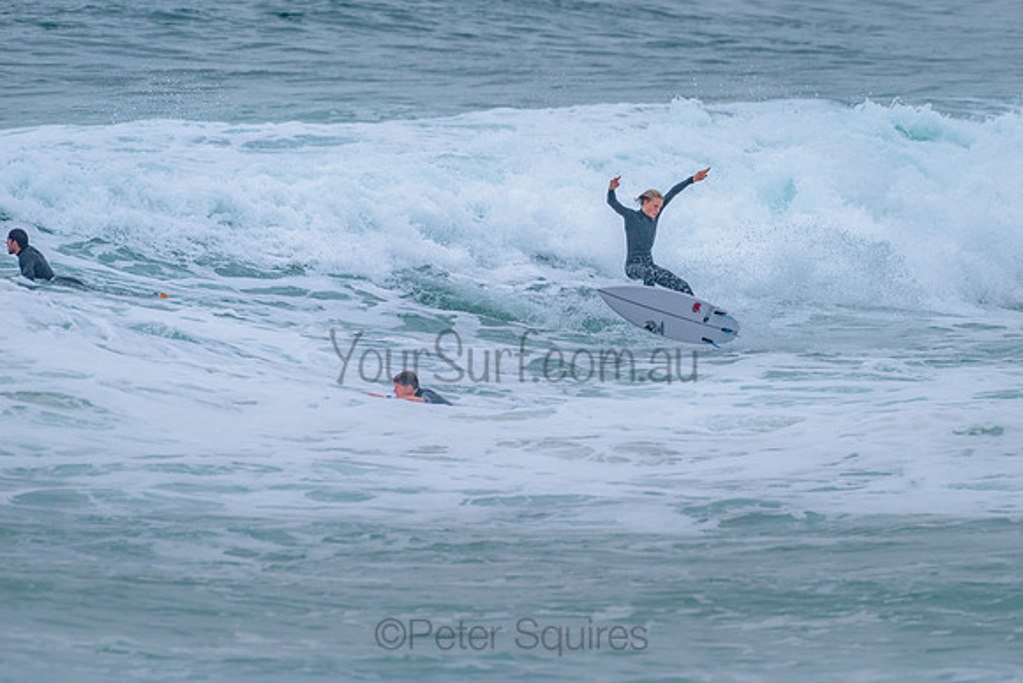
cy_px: 265
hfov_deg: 3.4
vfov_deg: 2.2
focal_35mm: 612
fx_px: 17393
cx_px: 626
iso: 900
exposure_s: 1/2000
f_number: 5.6
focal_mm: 500
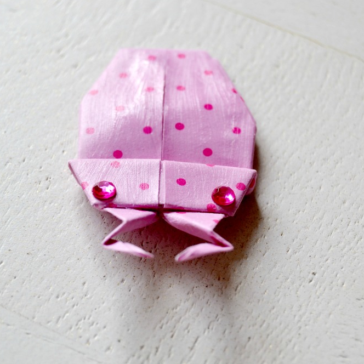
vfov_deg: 16.5
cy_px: 182
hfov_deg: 16.5
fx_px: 1257
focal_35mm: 106
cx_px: 179
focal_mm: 55
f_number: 5.6
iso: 400
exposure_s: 1/60
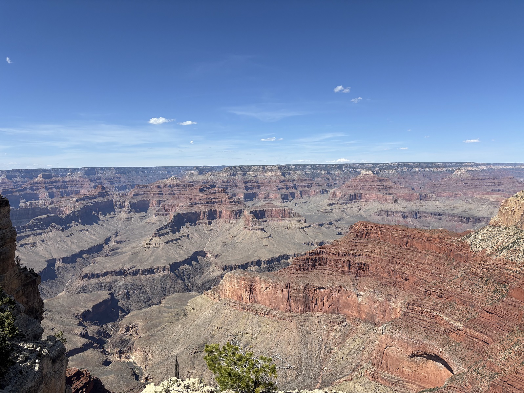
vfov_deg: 53.1
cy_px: 196
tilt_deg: -3.2
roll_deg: +0.1
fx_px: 394
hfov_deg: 67.3
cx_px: 262
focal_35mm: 26
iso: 50
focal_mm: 5.96
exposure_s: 1/4854
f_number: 1.6
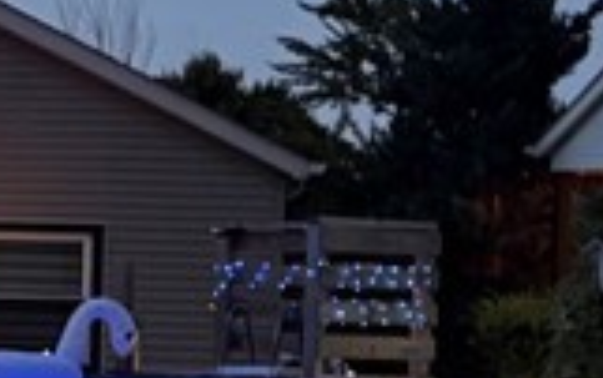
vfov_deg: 8.1
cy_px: 254
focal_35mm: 162
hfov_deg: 10.6
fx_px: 2665
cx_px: -951
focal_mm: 6.76
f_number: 1.78
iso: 1000
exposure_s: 1/30
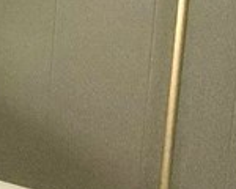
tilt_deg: -7.8
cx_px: -348
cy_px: -68
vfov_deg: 15.6
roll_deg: +1.4
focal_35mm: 93
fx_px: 650
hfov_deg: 13.8
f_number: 2.2
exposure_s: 1/99
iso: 250
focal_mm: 2.22
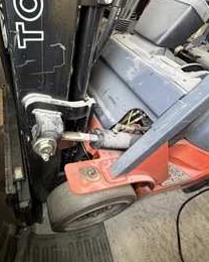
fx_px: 162
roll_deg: -14.6
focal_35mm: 21
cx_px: 69
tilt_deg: -42.2
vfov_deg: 77.5
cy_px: 122
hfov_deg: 63.8
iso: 320
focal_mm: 2.22
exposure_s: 1/60
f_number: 2.2
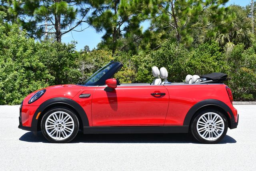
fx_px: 427
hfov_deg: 33.4
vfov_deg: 22.7
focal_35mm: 60
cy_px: 86
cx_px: 128
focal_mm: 30
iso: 180
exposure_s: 1/250
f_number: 8
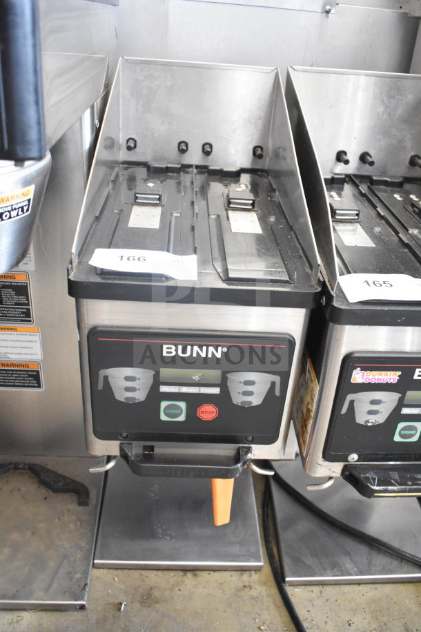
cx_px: 210
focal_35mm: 30
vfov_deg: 61.9
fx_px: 526
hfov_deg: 43.6
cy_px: 316
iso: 2200
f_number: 3.5
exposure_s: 1/30
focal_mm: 20
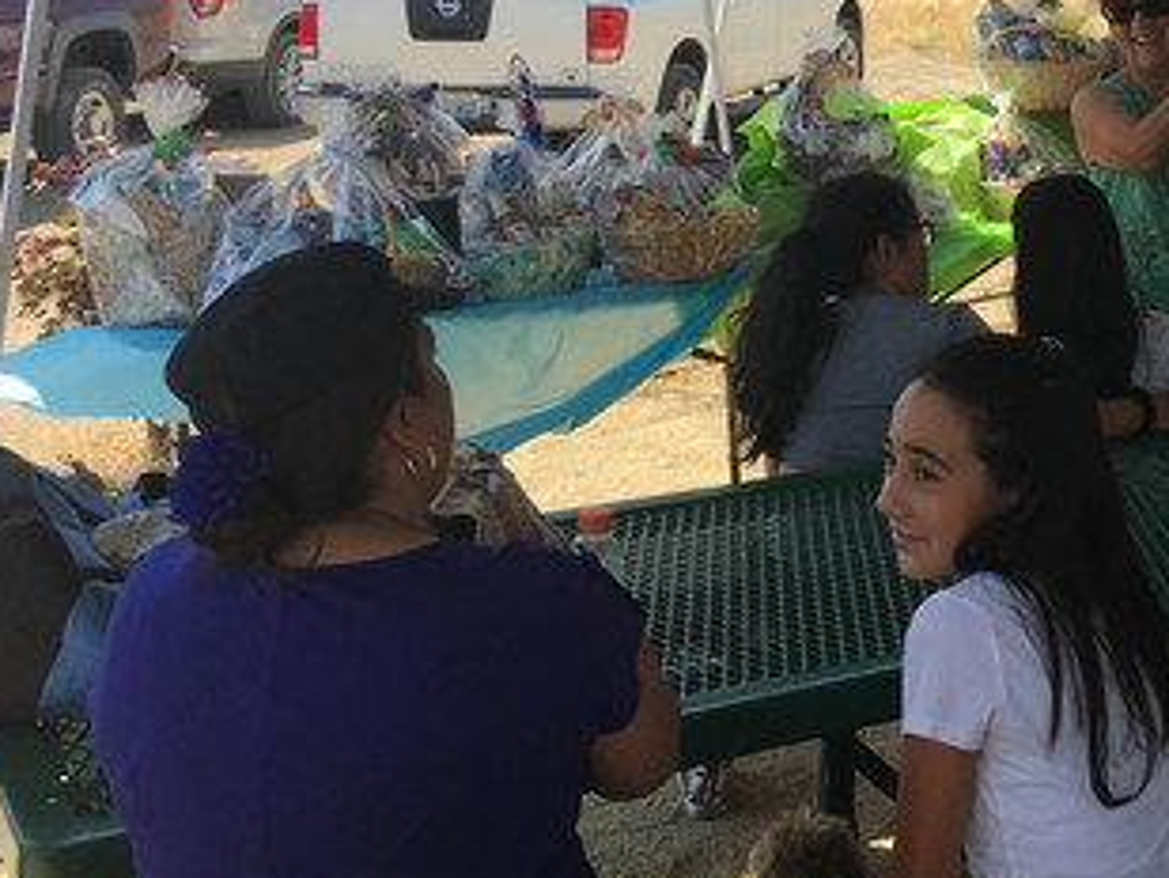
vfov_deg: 23.5
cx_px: 1184
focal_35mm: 60
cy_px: 26
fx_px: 2027
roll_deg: -0.5
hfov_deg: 29.9
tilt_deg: -1.4
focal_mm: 4.15
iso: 25
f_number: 2.2
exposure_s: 1/725
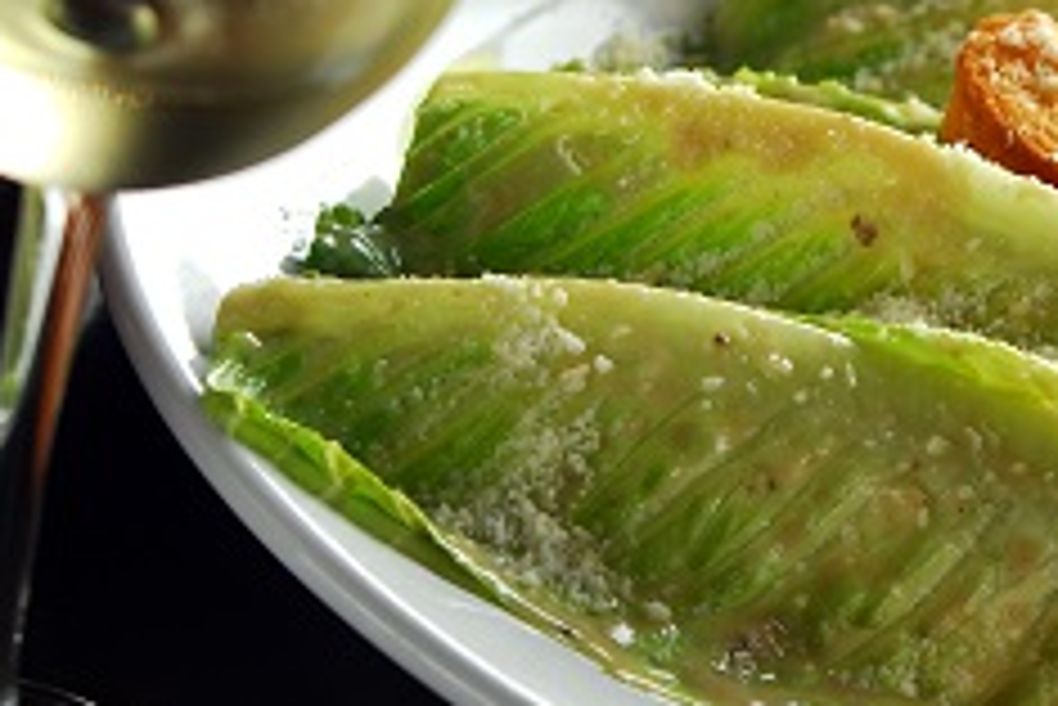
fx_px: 9233
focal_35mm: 314
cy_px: 128
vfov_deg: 4.4
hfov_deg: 6.5
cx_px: 1171
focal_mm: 82
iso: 100
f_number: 4
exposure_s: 1/125
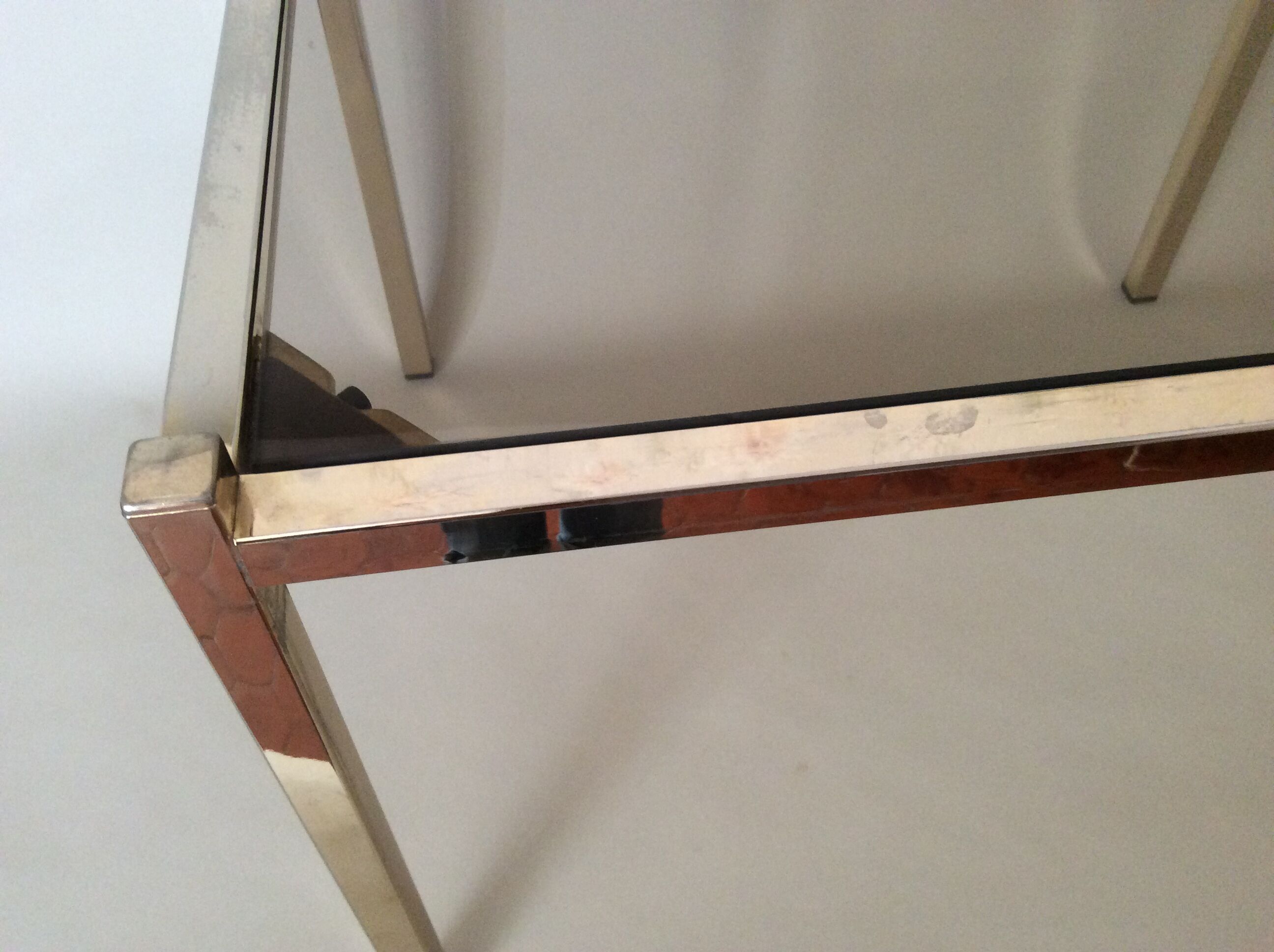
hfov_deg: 56.9
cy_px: 476
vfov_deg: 44.1
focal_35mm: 32
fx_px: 1176
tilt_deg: -51.9
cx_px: 637
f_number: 2.4
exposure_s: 1/25
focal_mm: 3.3
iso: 160
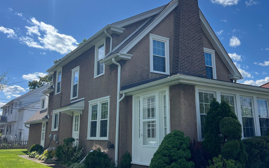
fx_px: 257
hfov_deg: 55.2
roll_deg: +1.7
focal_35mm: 35
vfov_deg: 36.2
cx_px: 147
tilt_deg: +14.8
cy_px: 76
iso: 50
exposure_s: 1/6211
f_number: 1.5
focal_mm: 5.7
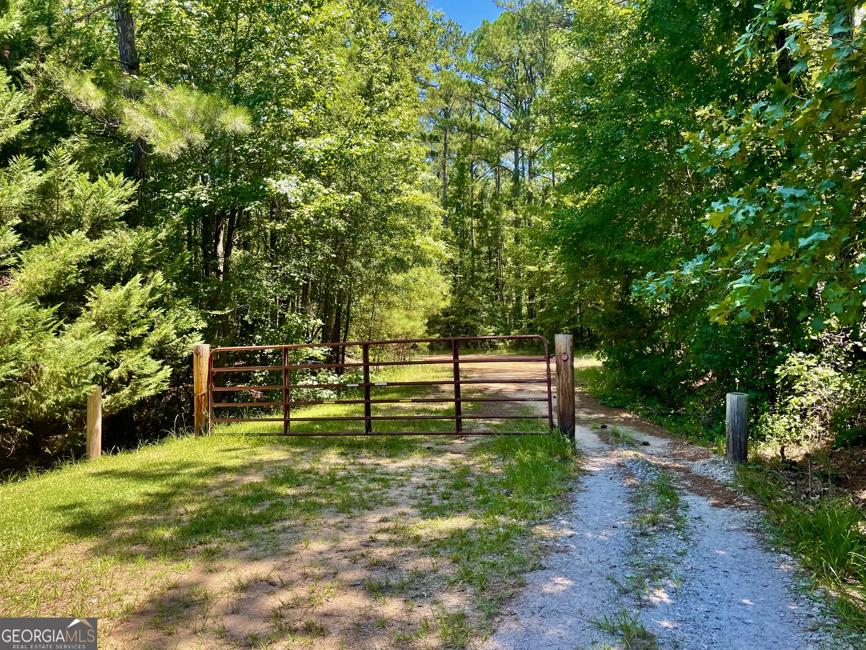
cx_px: 433
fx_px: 650
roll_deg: -0.5
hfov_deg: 67.3
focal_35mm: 26
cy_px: 325
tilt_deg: +1.0
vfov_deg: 53.1
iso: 32
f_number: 1.6
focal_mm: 4.2
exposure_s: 1/396
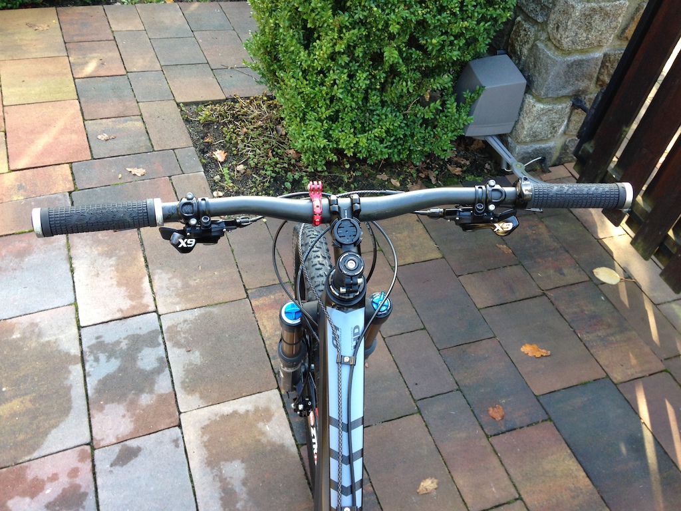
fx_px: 649
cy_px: 256
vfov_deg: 42.9
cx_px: 340
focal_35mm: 33
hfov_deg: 55.4
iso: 64
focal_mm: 4.12
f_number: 2.4
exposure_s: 1/60
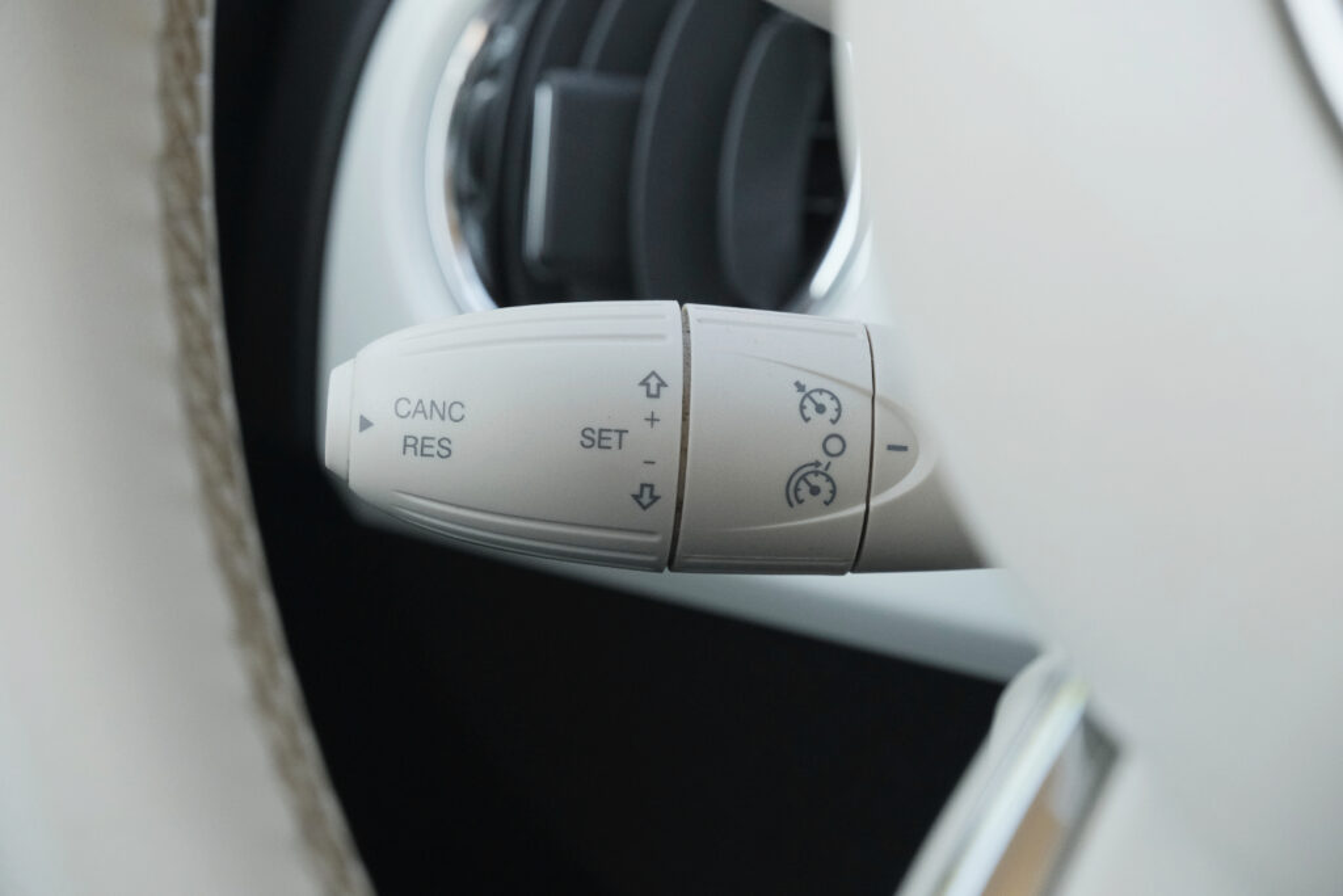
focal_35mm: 68
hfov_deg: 29.7
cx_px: 672
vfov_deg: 20.0
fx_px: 2537
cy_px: 448
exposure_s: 1/160
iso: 2000
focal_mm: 45
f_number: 8
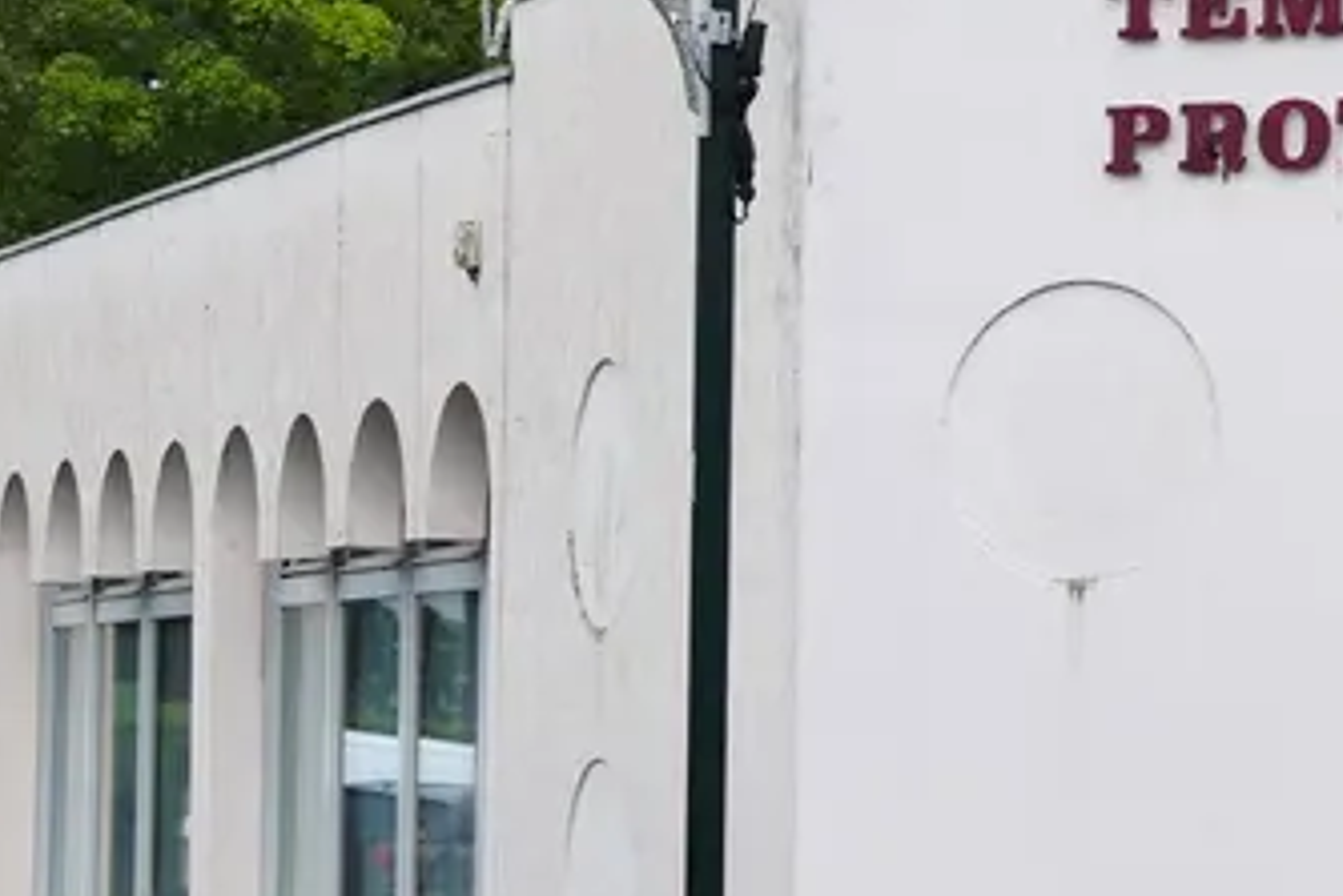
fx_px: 6867
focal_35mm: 184
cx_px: 2119
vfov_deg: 7.4
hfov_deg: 10.7
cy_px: 70
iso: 125
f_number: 3.3
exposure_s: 1/640
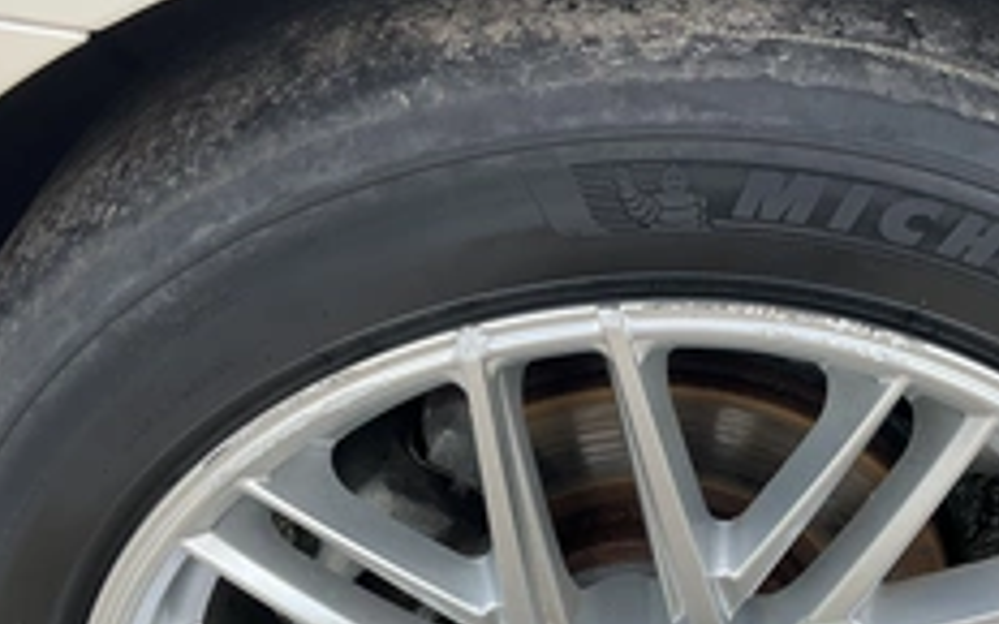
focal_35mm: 53
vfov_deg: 23.6
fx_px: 1443
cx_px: 633
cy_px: 590
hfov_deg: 37.9
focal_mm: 3
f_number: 1.8
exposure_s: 1/138
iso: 16
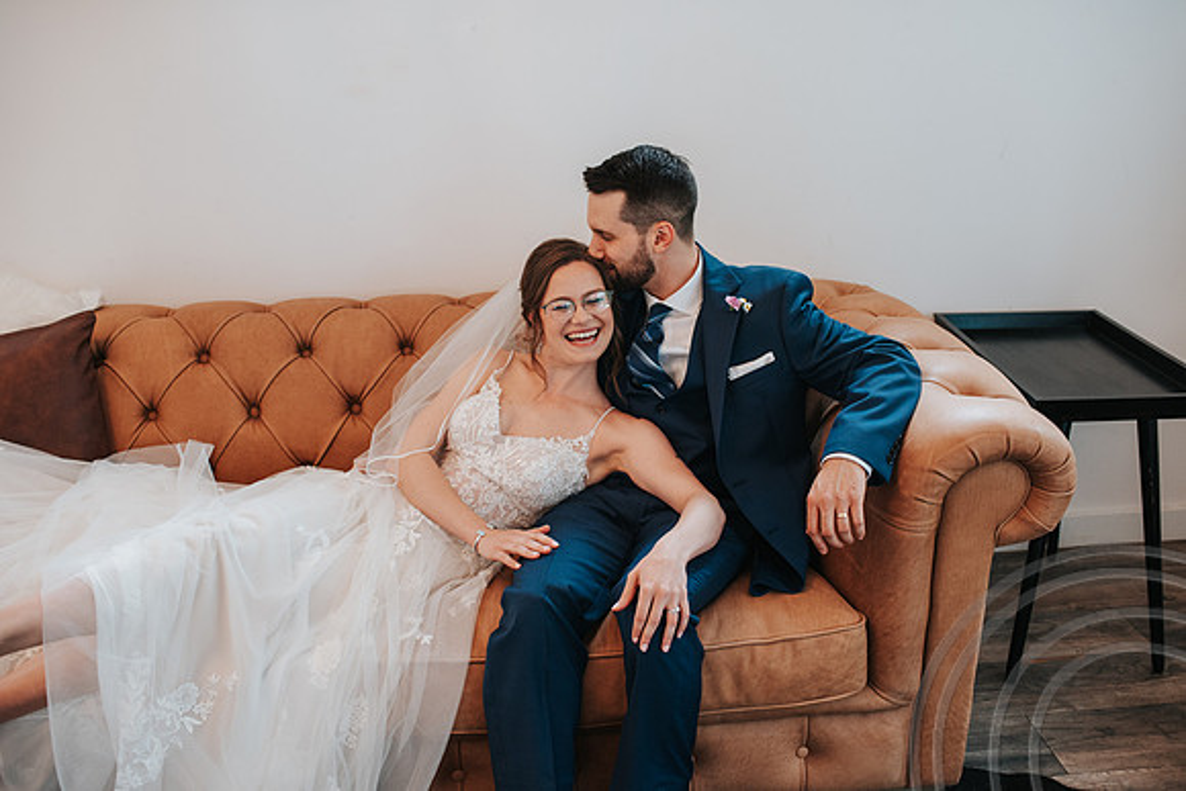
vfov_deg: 37.9
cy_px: 396
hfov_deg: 54.4
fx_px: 1153
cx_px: 593
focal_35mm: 35
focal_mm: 35
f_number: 3.2
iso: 1000
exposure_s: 1/125
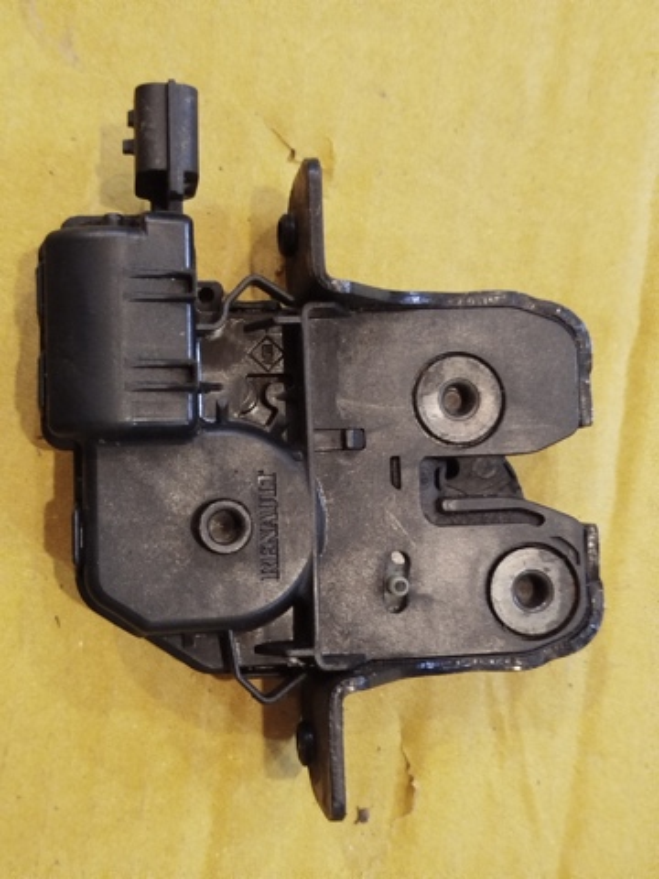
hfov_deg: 30.3
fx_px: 1218
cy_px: 440
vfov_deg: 39.7
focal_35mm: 48
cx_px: 330
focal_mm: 5.31
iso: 640
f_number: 1.7
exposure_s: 1/33
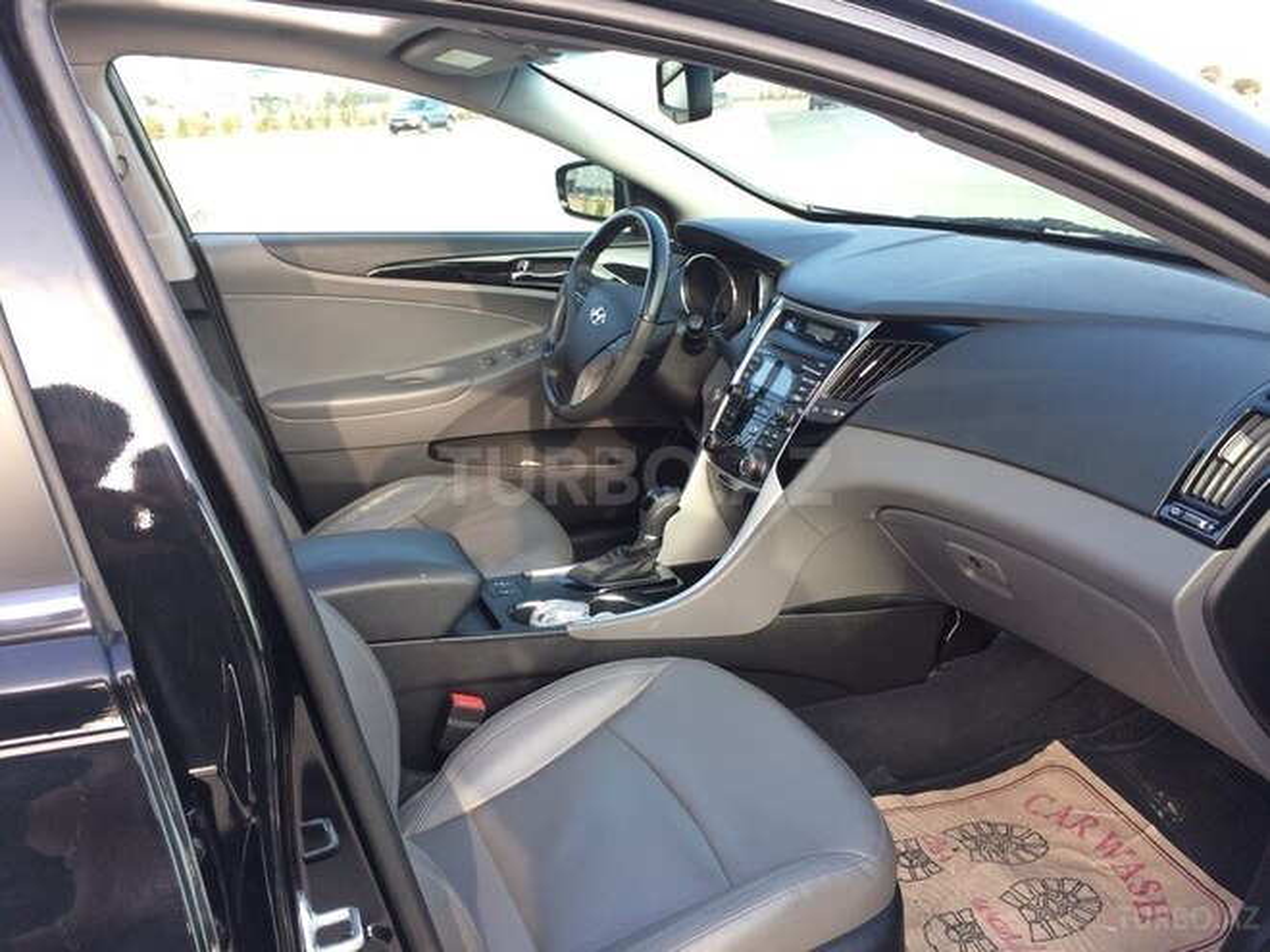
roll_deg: +2.9
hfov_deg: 61.7
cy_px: 476
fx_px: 1064
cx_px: 635
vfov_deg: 48.2
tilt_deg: -18.1
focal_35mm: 29
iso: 32
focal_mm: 4.15
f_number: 2.2
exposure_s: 1/110
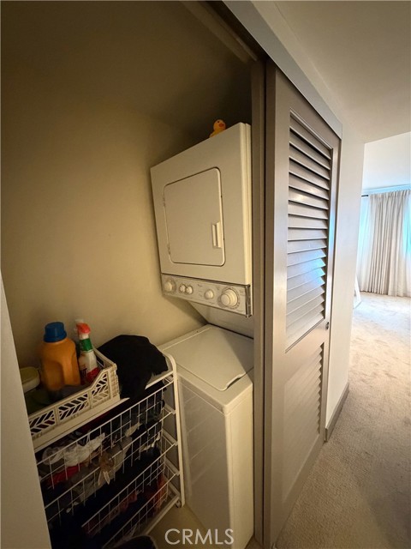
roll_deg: +2.5
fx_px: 222
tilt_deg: -8.2
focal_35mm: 14
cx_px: 206
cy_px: 274
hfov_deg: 85.7
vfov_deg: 102.1
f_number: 2.2
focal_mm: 2.22
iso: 1250
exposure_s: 1/40
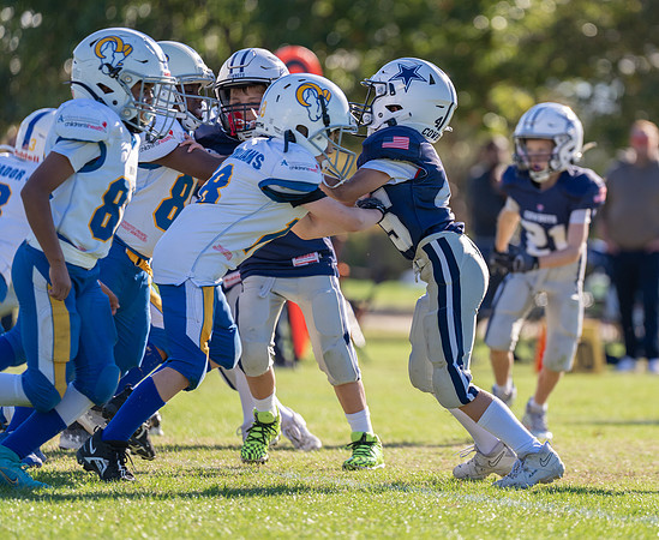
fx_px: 5361
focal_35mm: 272
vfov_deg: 5.8
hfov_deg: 7.0
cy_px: 228
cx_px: 471
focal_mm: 200
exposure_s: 1/1250
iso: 100
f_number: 2.8
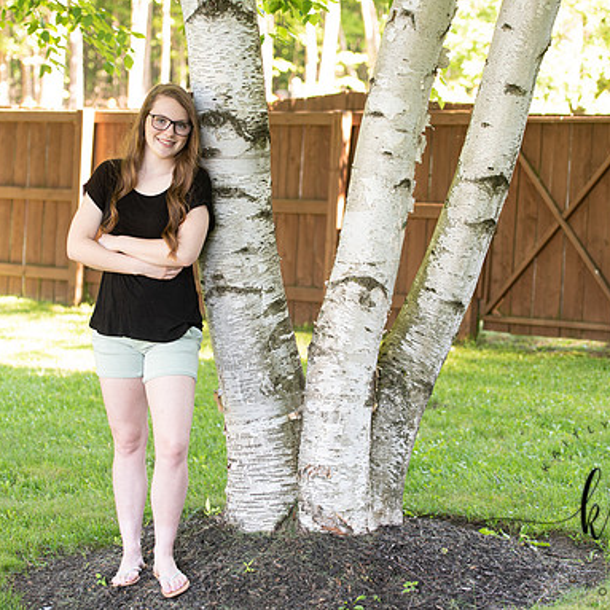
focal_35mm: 90
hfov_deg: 19.3
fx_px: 1794
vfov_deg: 19.3
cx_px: 301
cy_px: 303
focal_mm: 70
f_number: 2.8
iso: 400
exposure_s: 1/200
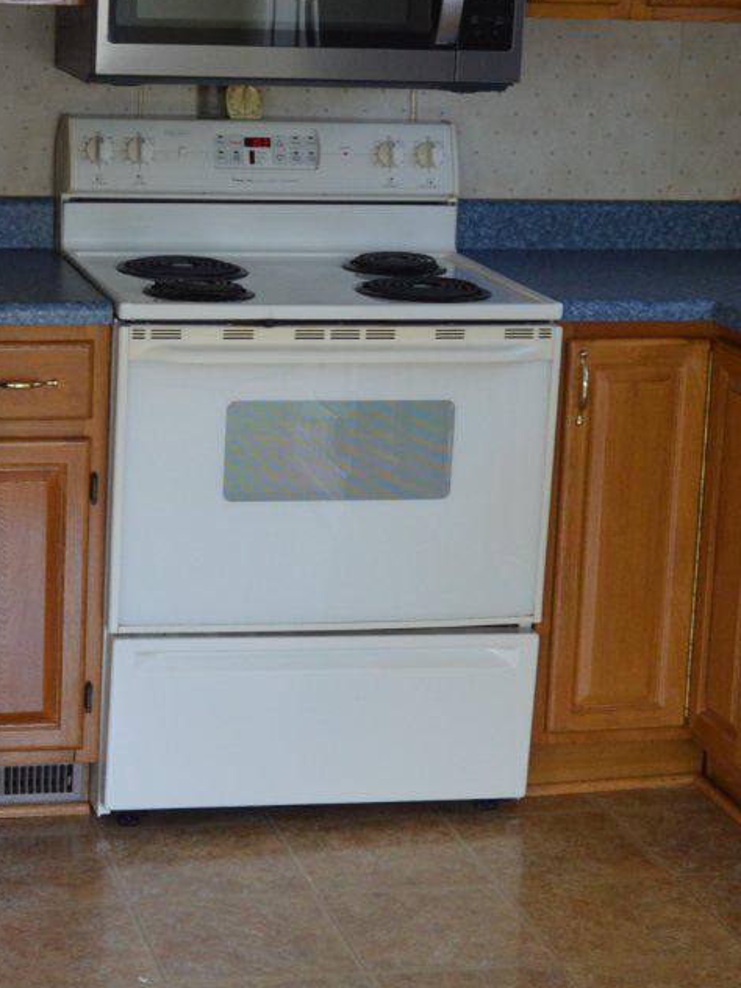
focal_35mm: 84
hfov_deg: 17.4
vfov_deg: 23.3
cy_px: 404
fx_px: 2398
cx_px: 116
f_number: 5
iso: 400
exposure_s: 1/100
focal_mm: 18
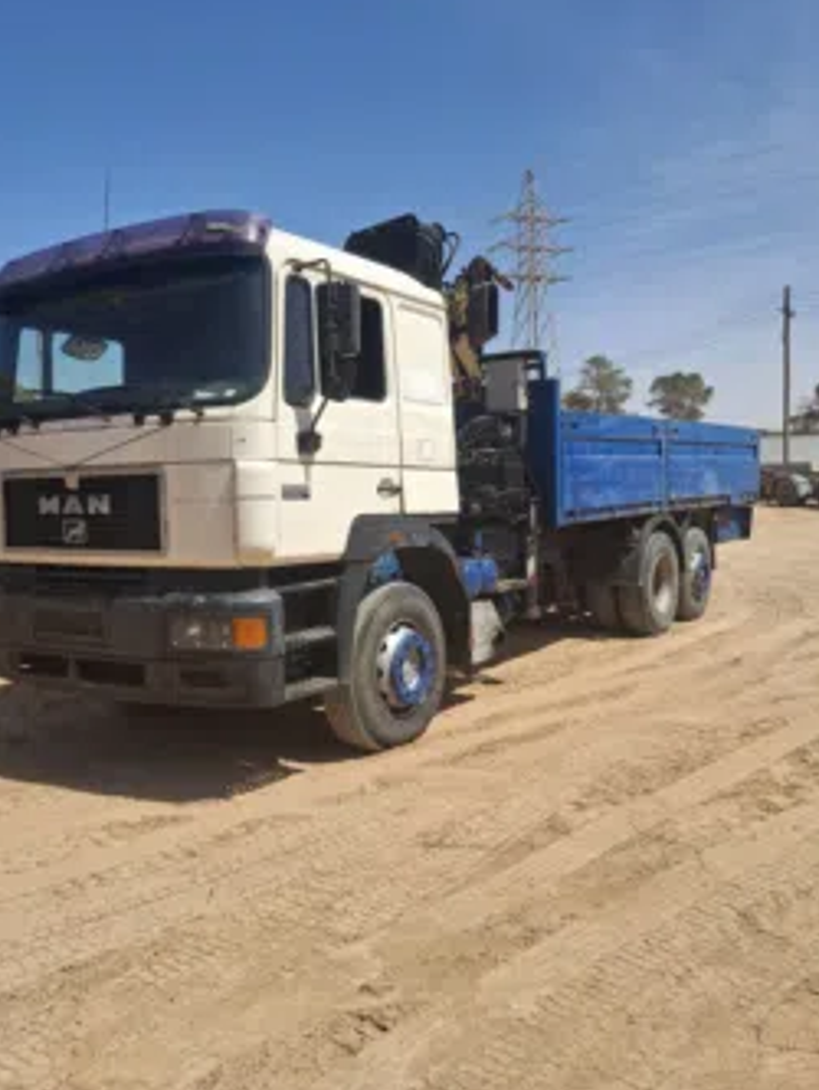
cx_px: 383
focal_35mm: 30
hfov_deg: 46.8
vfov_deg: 59.9
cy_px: 520
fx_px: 946
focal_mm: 4.69
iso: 32
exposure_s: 1/3145
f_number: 1.8
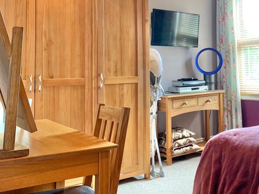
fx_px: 337
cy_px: 54
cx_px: 210
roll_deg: +1.5
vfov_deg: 31.7
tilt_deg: +2.3
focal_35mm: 45
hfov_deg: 40.2
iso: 125
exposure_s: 1/50
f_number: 1.8
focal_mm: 4.25
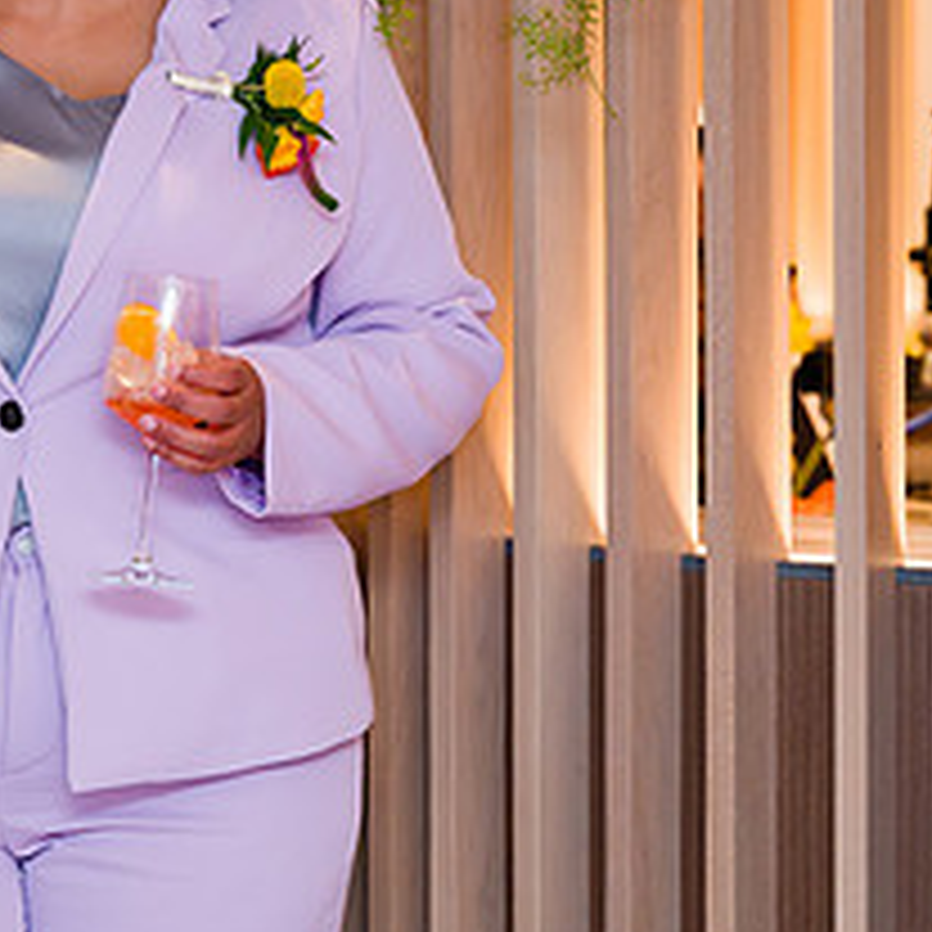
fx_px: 8742
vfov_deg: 6.1
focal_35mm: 287
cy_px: 99
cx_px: 95
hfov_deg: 6.1
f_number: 3.2
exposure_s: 1/160
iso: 800
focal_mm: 120
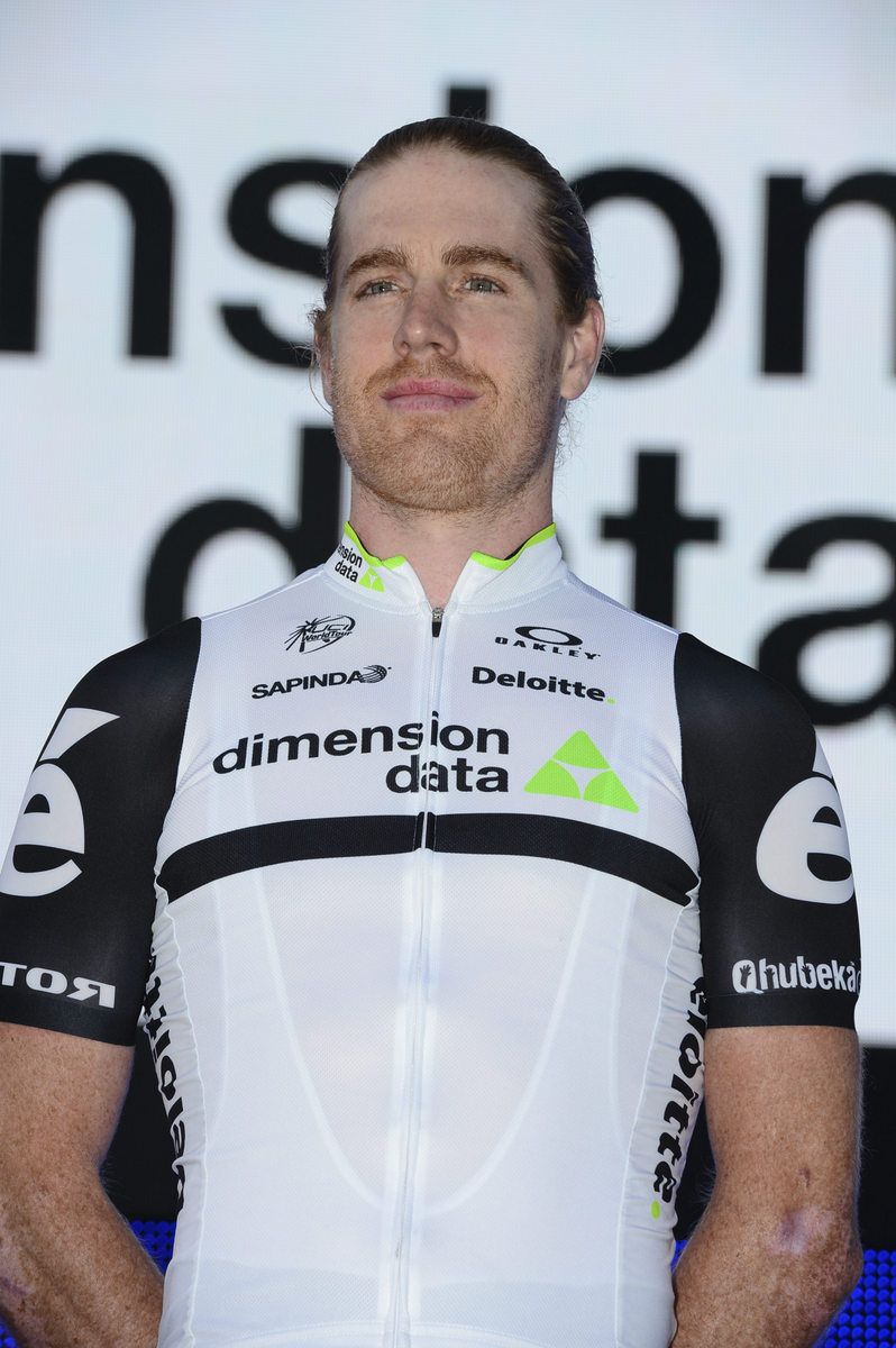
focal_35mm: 200
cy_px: 674
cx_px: 448
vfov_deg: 10.3
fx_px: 7479
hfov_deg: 6.9
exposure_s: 1/250
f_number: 10
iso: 200
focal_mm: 200
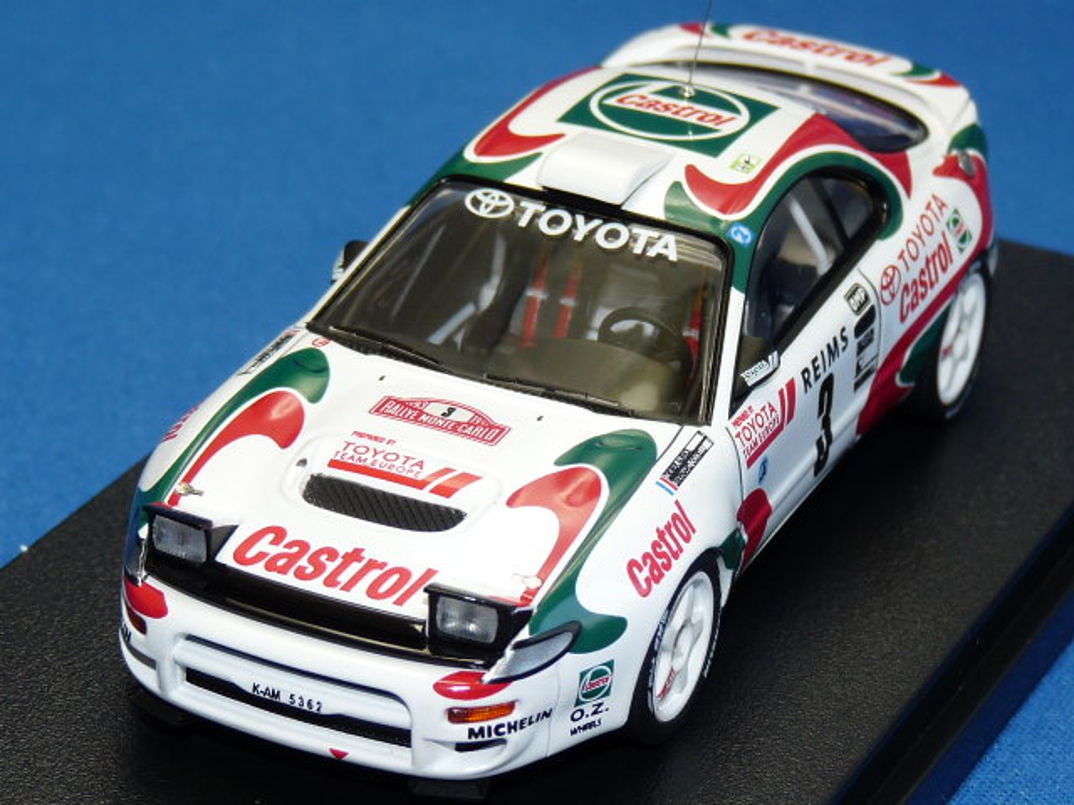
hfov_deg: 14.7
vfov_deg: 11.1
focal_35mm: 134
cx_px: 537
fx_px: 4157
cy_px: 402
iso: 100
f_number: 3.4
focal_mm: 13.8
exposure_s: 1/40
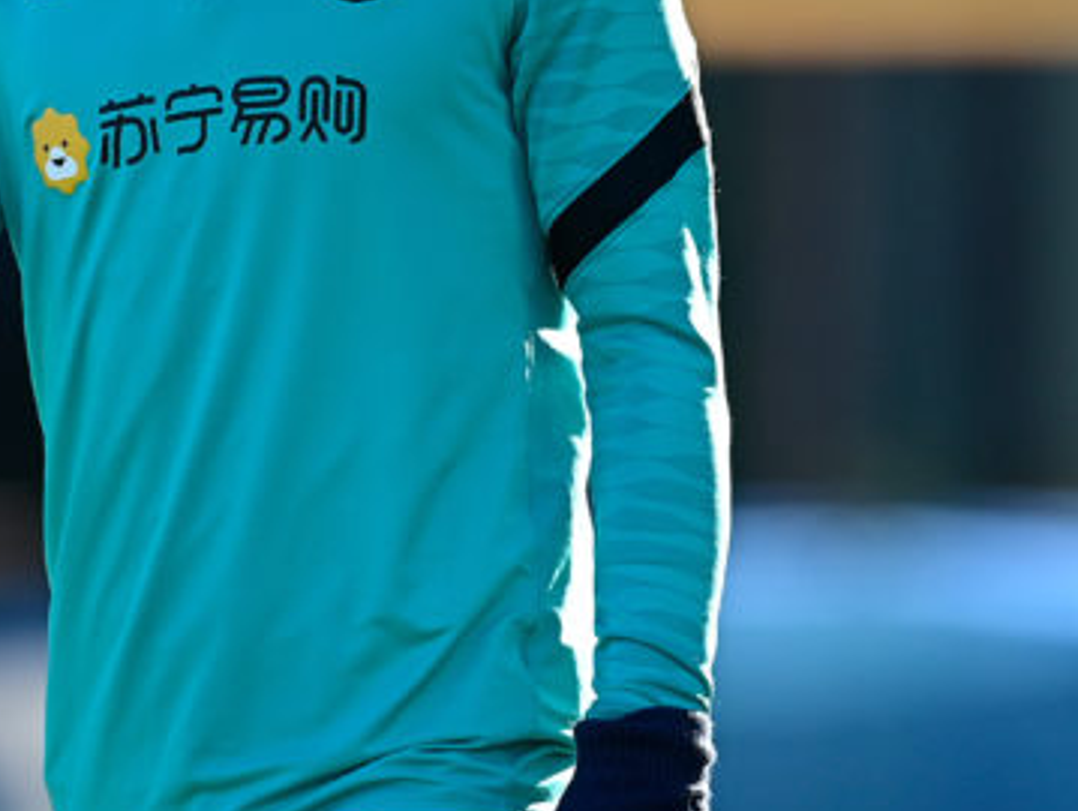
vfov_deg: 1.4
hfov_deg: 1.8
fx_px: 34166
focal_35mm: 1096
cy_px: 77
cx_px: 721
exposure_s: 1/3200
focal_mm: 400
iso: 1000
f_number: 3.5
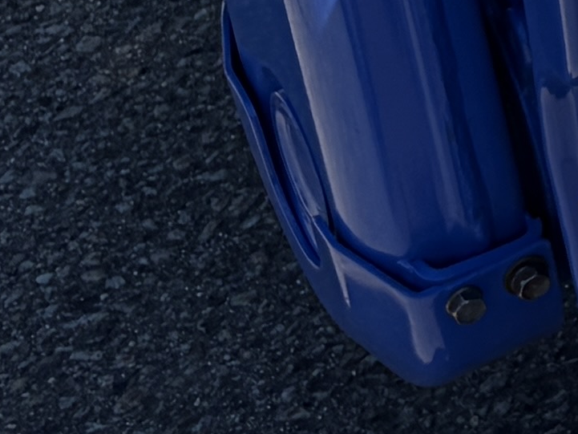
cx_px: 1744
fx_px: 3440
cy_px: -524
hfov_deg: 8.2
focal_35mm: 206
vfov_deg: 6.9
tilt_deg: -29.0
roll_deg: -0.5
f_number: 1.6
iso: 50
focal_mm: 5.96
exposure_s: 1/1706
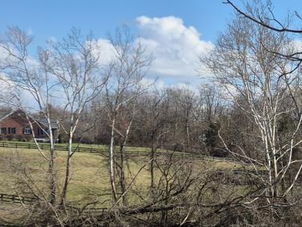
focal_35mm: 88
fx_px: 768
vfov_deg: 16.5
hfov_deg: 18.0
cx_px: 537
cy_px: 210
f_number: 1.8
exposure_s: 1/2012
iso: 25
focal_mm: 5.4
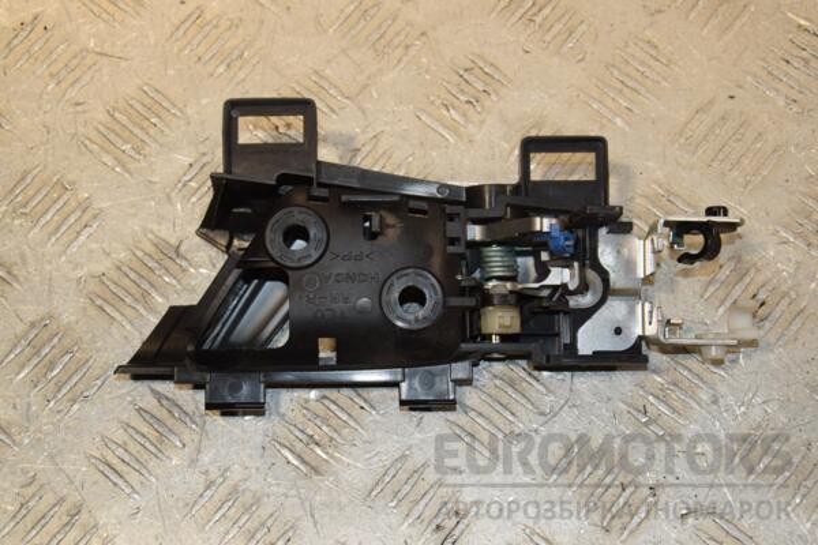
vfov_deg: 20.2
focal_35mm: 68
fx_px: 1534
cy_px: 272
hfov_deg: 29.9
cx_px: 409
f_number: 8
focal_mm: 45
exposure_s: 1/200
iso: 800
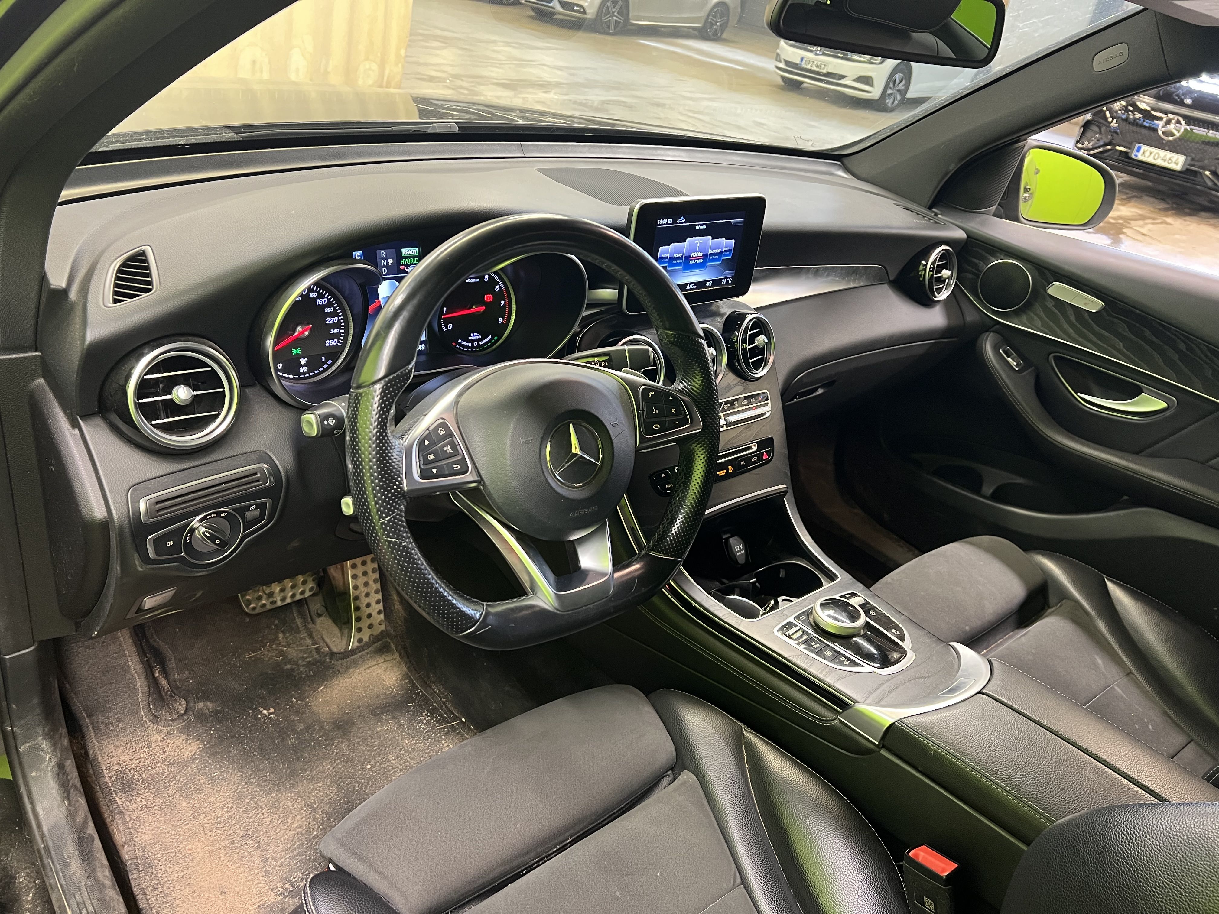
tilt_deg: -29.1
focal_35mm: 26
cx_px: 610
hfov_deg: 67.3
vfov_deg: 53.1
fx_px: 916
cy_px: 457
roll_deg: -10.0
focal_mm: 5.7
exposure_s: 1/50
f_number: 1.5
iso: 320
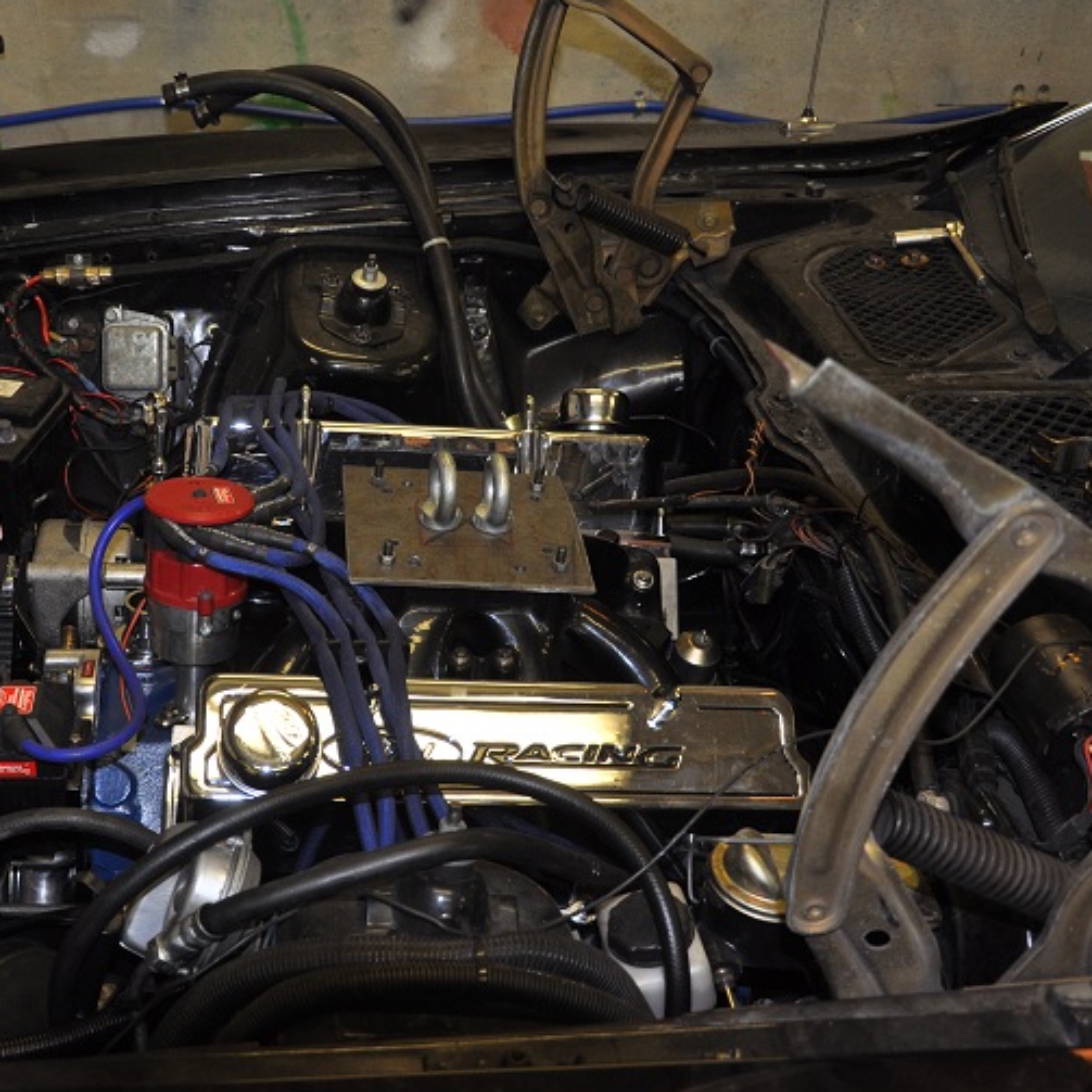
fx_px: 1535
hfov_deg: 38.8
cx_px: 371
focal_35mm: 43
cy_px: 542
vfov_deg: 39.2
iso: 450
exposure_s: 1/125
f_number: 3.8
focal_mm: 22
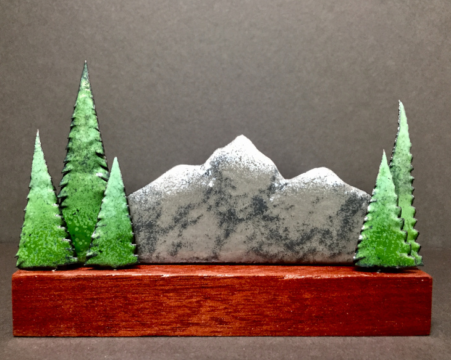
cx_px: 222
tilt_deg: -4.4
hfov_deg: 57.2
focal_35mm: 31
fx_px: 414
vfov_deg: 47.1
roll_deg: -2.0
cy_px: 178
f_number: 2.2
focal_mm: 4.15
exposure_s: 1/30
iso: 160
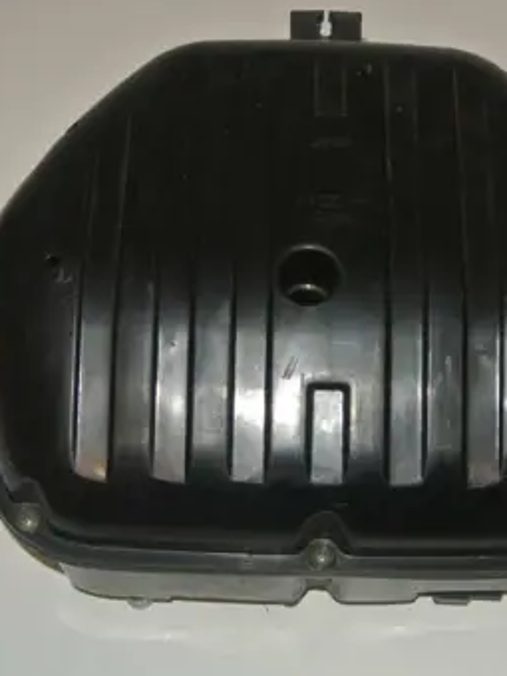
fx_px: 1250
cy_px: 324
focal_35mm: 64
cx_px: 318
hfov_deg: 22.9
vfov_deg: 30.3
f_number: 4.2
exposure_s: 1/60
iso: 200
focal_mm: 15.7
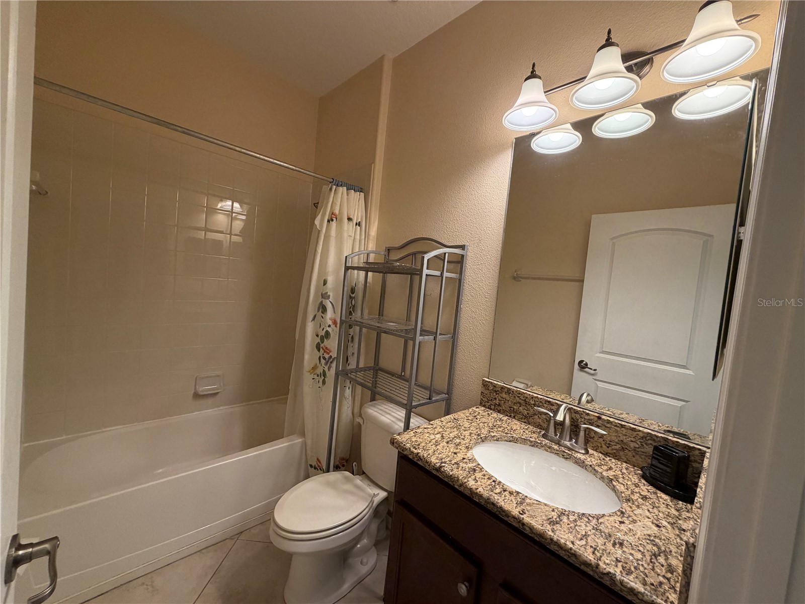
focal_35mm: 14
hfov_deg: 102.1
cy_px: 302
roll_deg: -4.4
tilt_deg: -3.2
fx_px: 326
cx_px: 402
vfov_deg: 85.7
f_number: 2.2
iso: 160
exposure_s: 1/60
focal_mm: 2.22
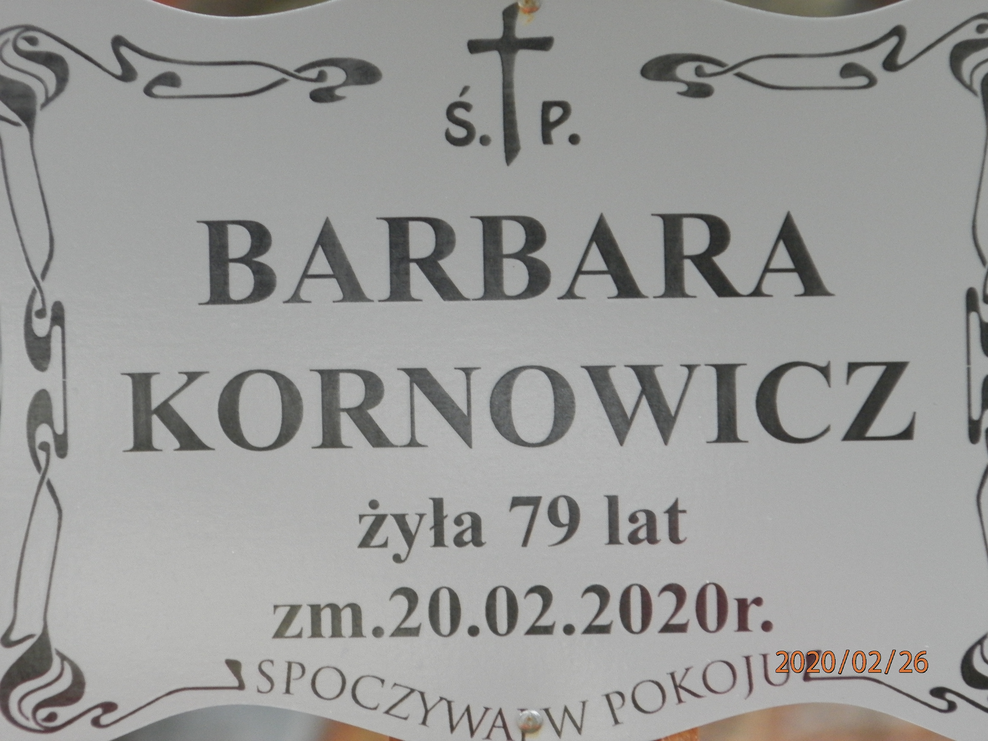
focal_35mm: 465
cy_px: 370
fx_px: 13272
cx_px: 494
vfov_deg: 3.2
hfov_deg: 4.3
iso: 250
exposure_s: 1/80
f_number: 5.7
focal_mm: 83.2
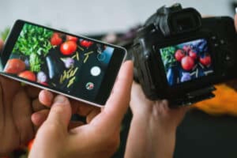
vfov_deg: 25.5
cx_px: 118
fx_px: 349
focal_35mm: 53
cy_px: 79
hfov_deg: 37.5
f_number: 2.2
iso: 320
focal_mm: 35
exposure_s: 1/125
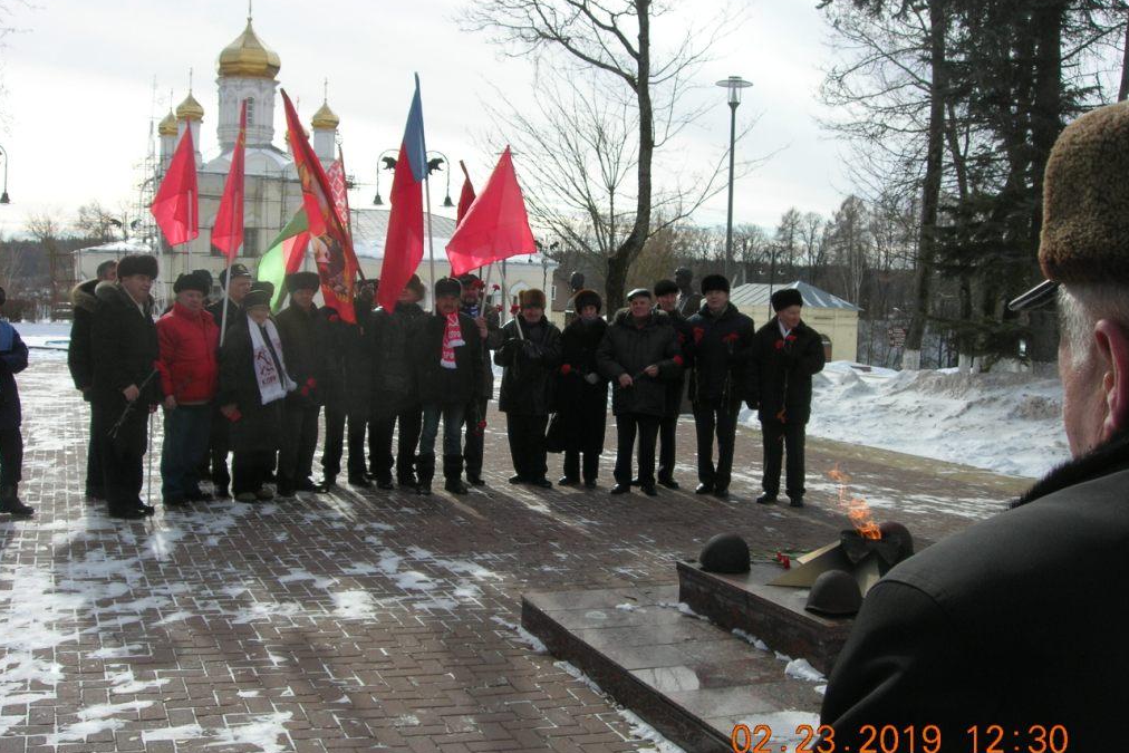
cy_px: 400
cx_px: 567
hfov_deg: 48.5
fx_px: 1255
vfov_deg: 33.4
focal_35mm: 40
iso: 64
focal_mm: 7.8
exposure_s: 1/523
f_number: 4.8
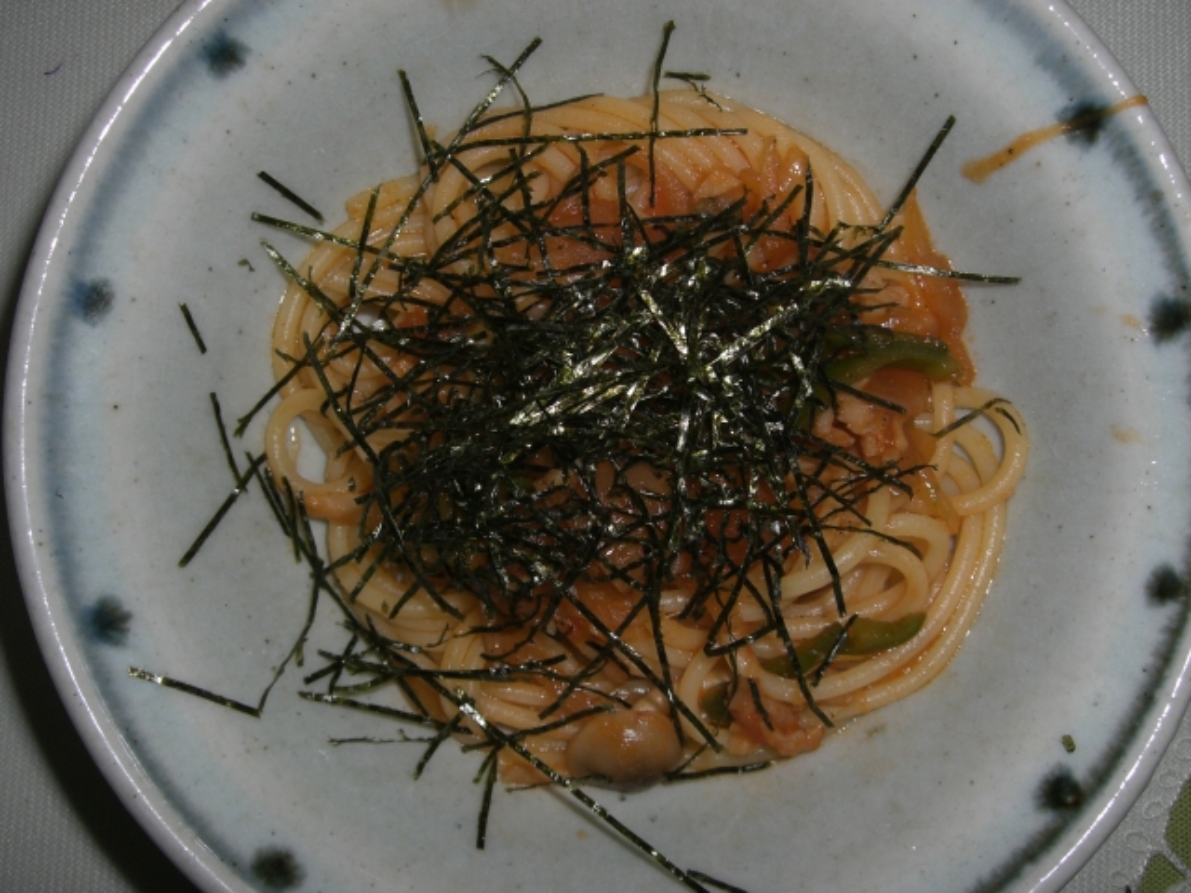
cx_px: 596
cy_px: 446
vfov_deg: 37.7
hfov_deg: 49.0
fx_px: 1307
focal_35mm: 38
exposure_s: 1/60
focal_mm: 6.2
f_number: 4.3
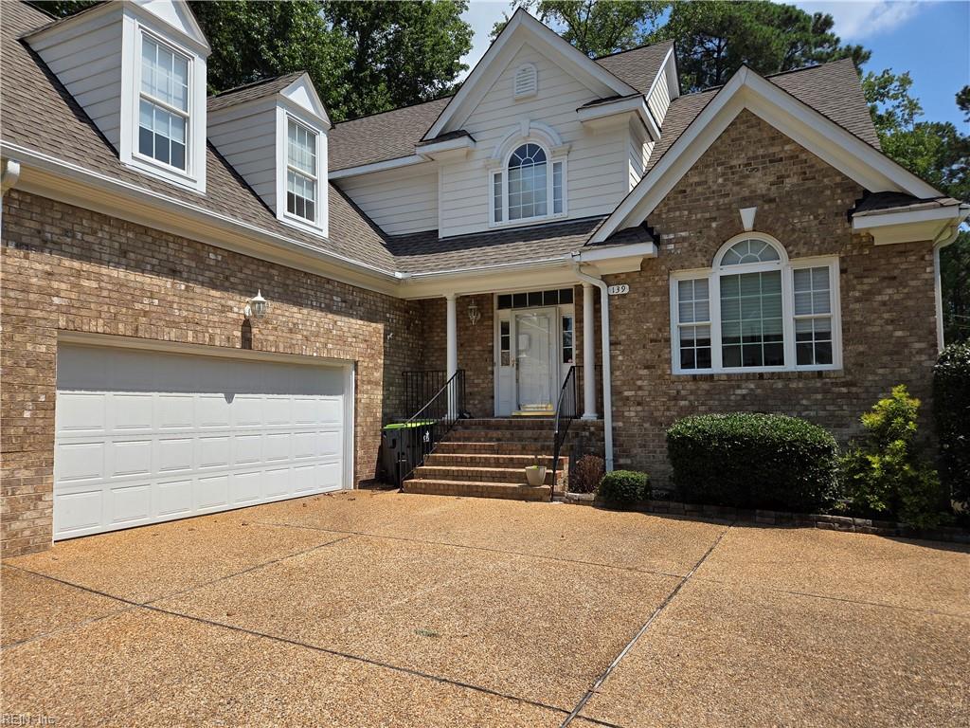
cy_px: 364
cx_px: 485
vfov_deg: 58.9
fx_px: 644
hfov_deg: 73.9
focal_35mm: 23
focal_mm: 5.4
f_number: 1.8
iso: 80
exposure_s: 1/6217
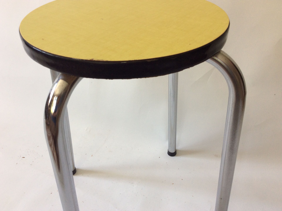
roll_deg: +2.7
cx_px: 141
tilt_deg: -38.4
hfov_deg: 56.9
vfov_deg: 44.1
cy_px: 106
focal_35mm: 32
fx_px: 260
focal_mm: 3.3
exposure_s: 1/50
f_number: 2.4
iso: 40
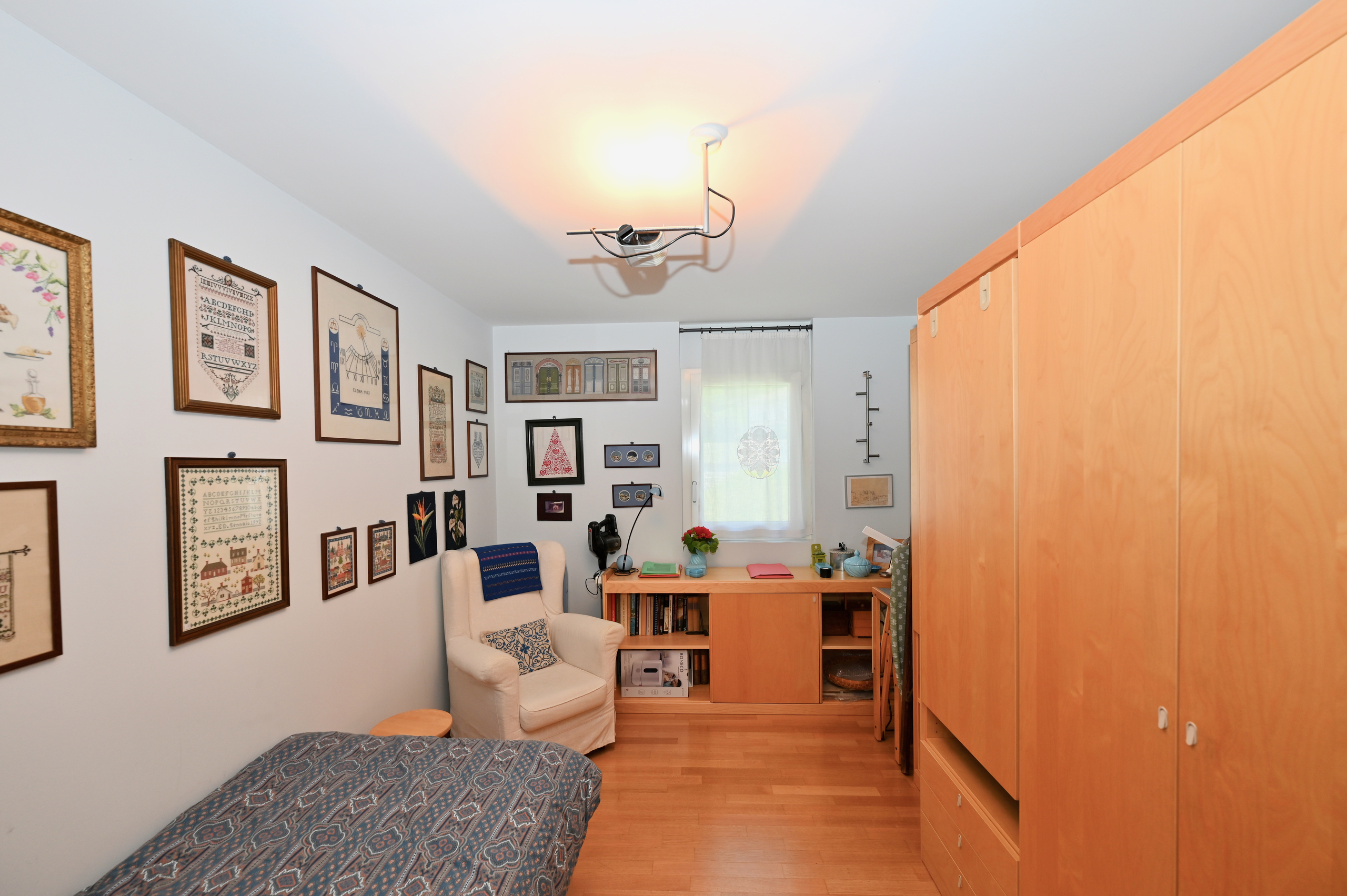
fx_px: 523
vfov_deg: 81.1
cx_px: 674
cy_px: 448
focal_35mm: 14
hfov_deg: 104.3
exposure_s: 1/100
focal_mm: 14
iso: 200
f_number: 5
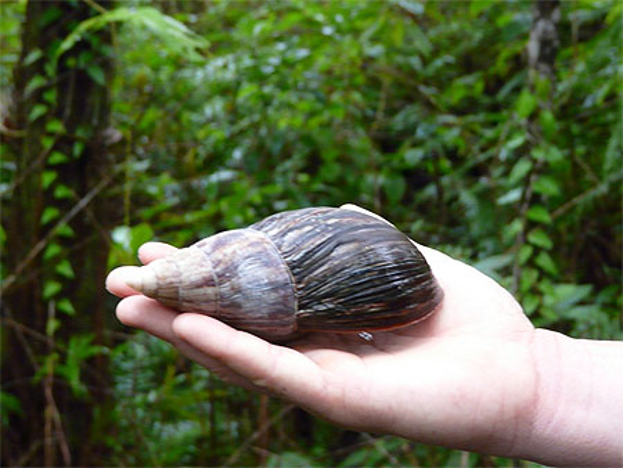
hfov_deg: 22.0
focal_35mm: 89
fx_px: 1603
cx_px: 312
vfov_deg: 16.6
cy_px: 234
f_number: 3.6
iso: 400
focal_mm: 14.7
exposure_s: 1/40
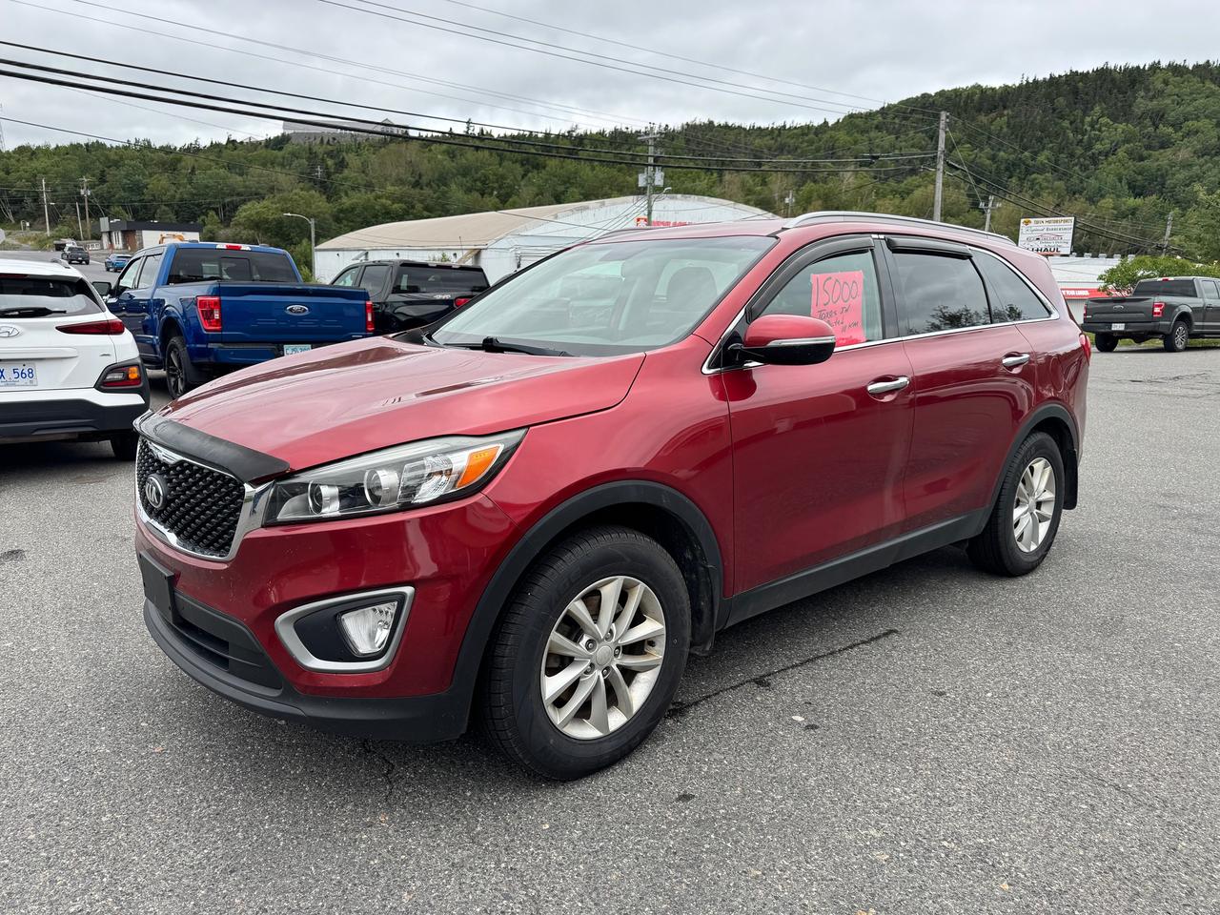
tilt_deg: -12.1
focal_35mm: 24
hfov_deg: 71.6
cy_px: 458
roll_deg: -1.1
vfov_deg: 56.8
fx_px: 846
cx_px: 610
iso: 80
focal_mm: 6.76
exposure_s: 1/938
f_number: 1.78
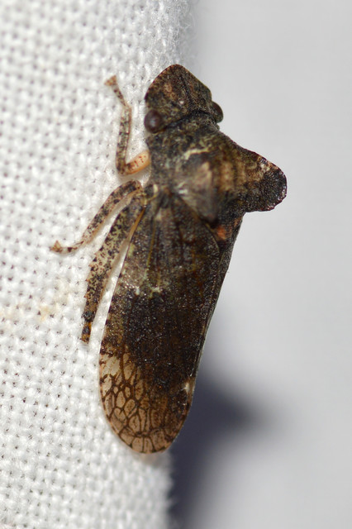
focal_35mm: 150
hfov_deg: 9.1
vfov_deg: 13.7
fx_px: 2202
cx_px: 176
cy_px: 264
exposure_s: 1/200
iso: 100
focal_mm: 100
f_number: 13
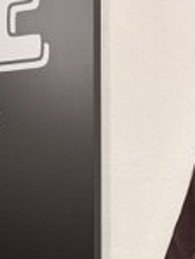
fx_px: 698
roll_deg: -0.6
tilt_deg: +0.9
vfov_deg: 20.7
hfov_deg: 15.9
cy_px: 222
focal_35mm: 93
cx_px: 131
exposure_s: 1/50
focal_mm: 5.96
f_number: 1.6
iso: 100
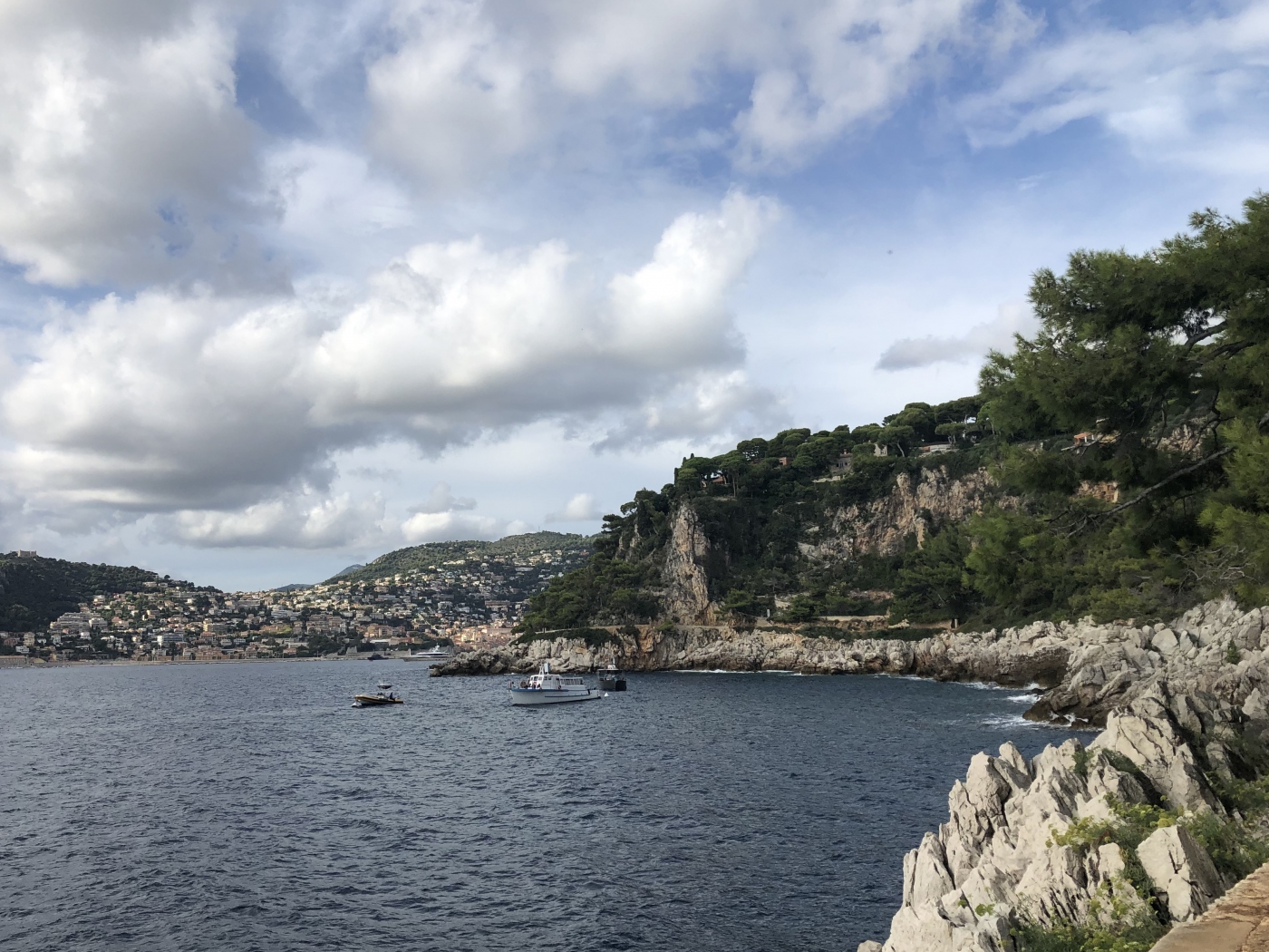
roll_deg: +0.5
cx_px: 556
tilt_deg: +6.6
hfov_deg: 56.6
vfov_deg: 44.1
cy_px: 528
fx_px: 1173
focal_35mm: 32
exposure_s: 1/2525
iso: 20
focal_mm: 3.99
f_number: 1.8
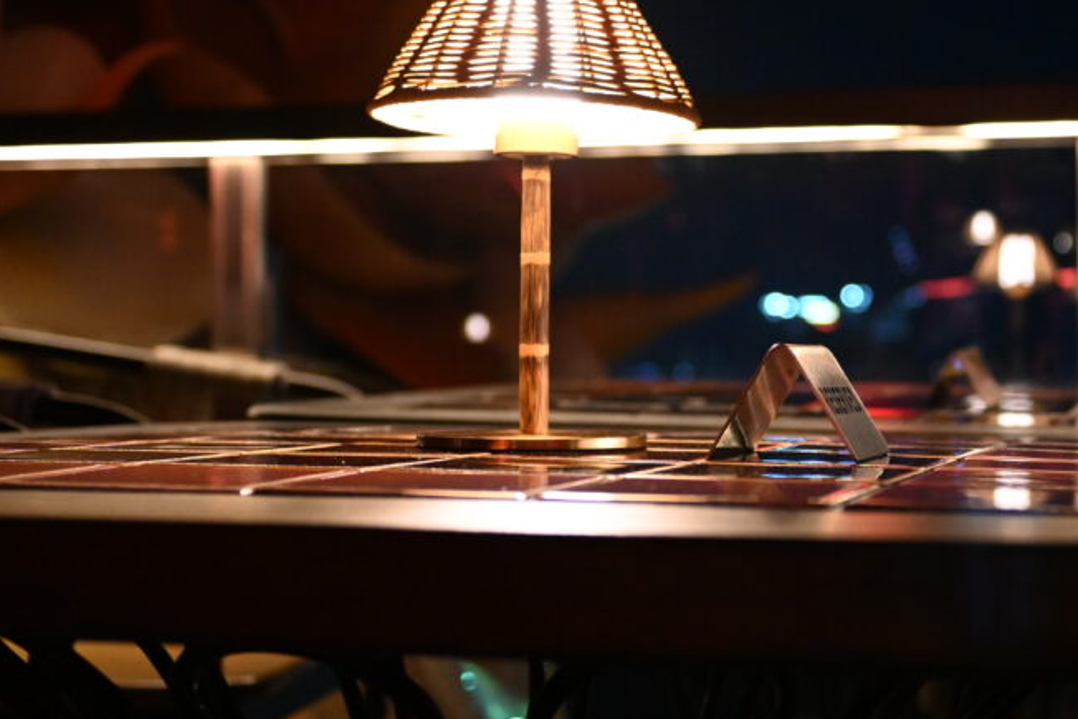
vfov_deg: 20.6
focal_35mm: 66
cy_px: 315
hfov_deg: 30.1
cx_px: 782
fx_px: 1977
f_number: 2.8
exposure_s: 1/80
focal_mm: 28
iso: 3200
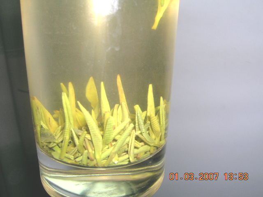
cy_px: 98
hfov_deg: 54.0
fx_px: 258
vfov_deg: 41.8
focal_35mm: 34
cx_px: 132
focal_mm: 5.7
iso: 50
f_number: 4.9
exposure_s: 1/60.1
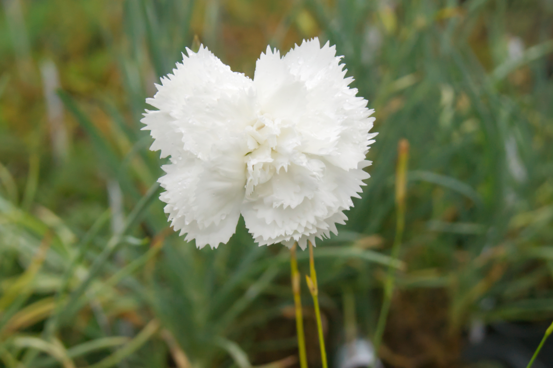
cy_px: 184
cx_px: 276
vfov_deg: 16.6
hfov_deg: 24.6
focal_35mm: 82
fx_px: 1267
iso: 2000
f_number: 10
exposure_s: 1/320
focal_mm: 55
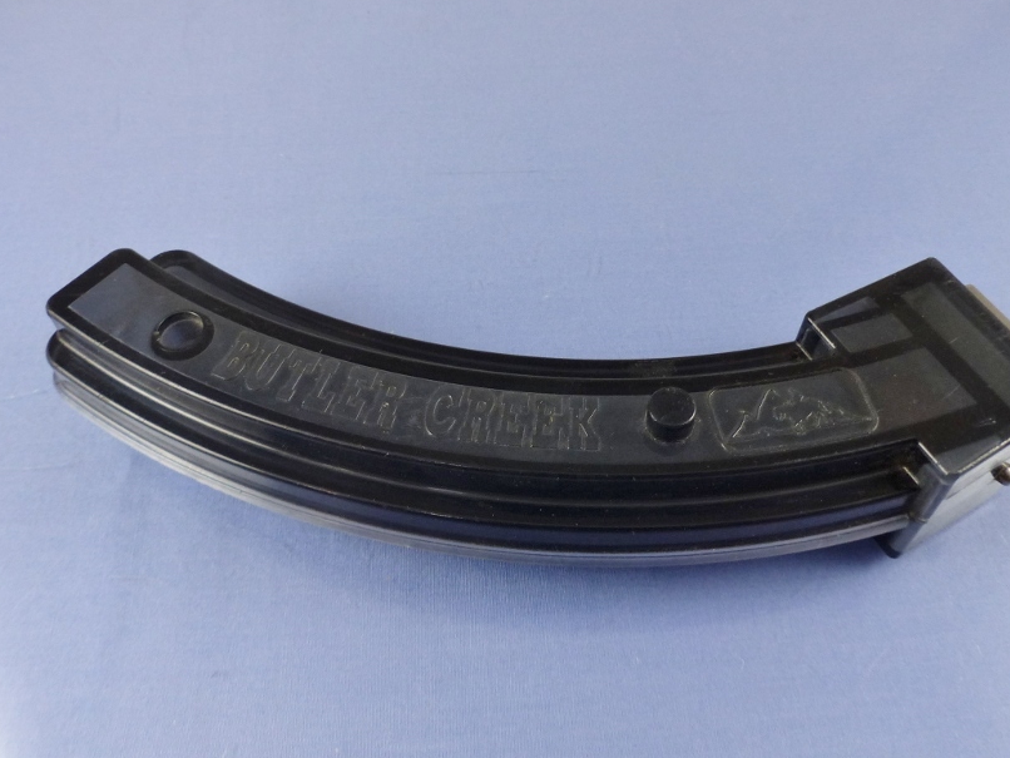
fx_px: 905
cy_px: 371
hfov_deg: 58.3
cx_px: 533
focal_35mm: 31
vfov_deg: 45.5
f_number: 2.8
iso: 200
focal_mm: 4.5
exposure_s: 1/60
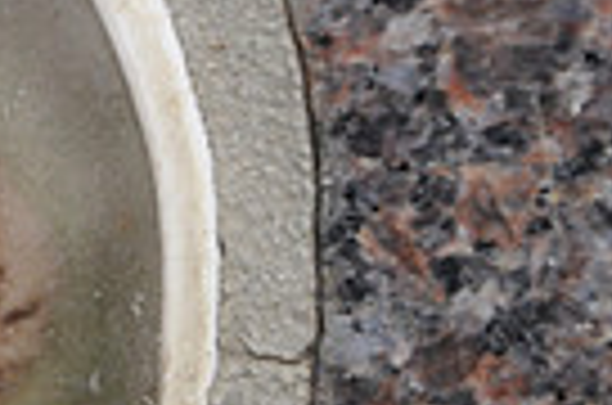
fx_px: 11434
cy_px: 376
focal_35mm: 674
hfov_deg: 3.1
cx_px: -297
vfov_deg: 2.0
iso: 200
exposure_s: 1/125
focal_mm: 105
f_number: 5.6
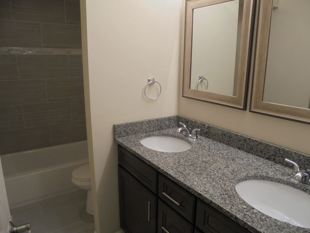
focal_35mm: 26
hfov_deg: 67.3
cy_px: 116
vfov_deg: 53.1
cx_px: 155
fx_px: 233
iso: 100
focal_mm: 4.6
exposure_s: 1/30
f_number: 3.5
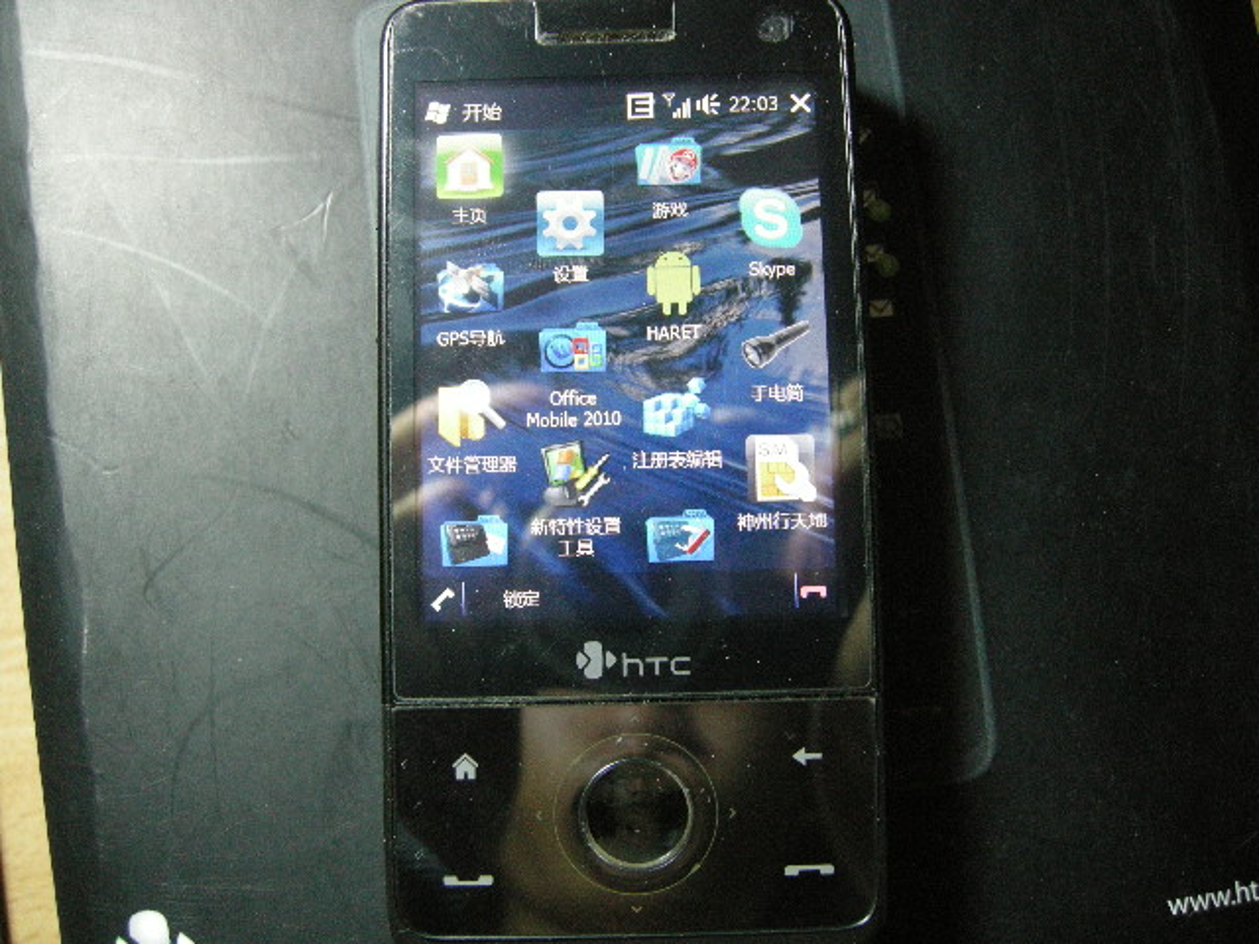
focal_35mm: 36
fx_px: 1309
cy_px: 472
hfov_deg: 51.4
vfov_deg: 39.7
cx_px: 630
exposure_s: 1/24.1
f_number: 2.7
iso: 400
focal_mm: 7.5
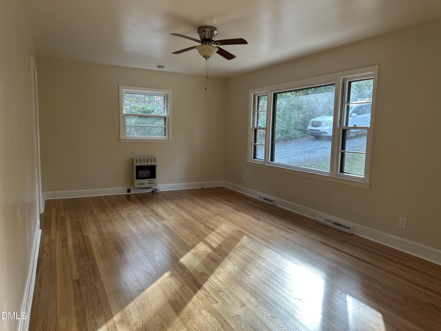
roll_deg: -1.7
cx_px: 220
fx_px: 306
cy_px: 166
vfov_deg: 56.8
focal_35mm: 24
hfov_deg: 71.6
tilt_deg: -6.0
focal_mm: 6.86
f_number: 1.78
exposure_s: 1/121
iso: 64
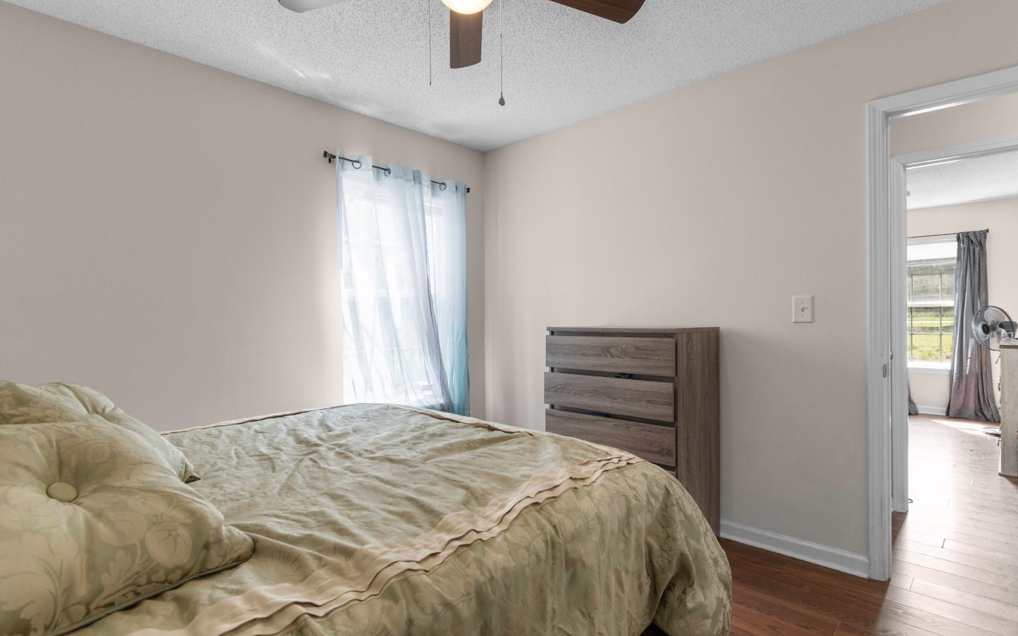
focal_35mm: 18
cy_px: 312
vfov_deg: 65.0
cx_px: 497
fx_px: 499
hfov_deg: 91.1
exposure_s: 1/10
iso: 100
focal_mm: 11.5
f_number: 4.8
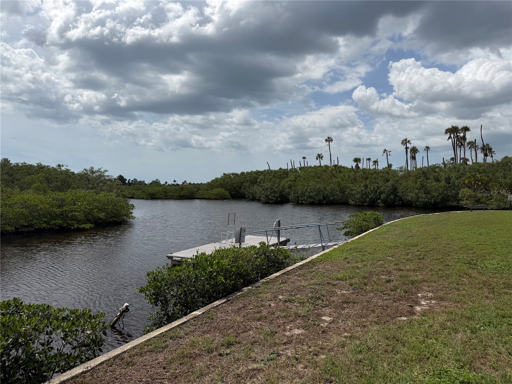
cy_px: 192
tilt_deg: -2.2
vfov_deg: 56.8
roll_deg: -1.3
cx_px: 256
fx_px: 355
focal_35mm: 24
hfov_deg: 71.6
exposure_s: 1/9091
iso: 80
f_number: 1.78
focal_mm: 6.76
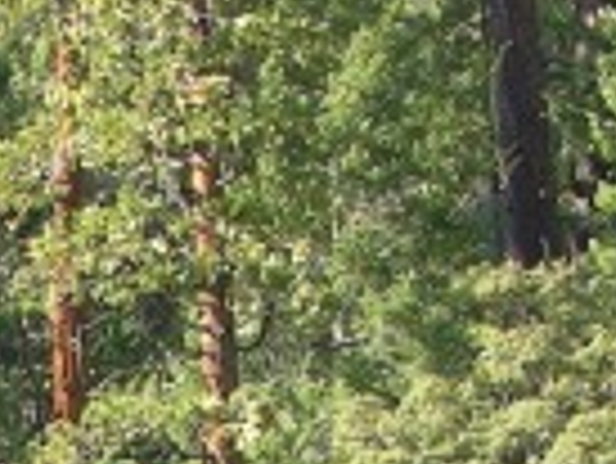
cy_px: 1397
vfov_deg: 4.6
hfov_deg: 6.1
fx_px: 5575
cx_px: -710
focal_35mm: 313
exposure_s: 1/65.5
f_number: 4.1
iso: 50
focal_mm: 10.7
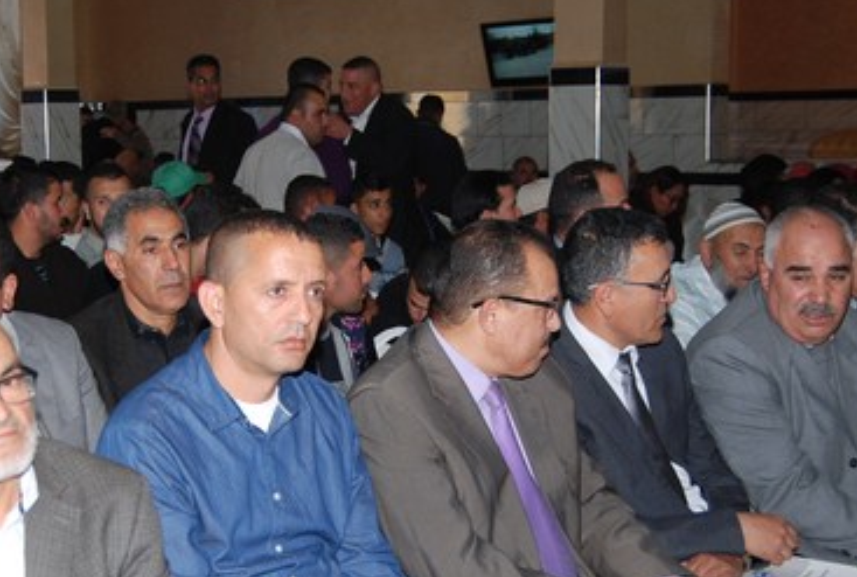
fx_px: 1623
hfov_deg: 29.4
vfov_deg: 20.0
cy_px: 416
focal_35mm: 68
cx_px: 297
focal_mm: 26
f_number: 4.2
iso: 200
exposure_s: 1/60
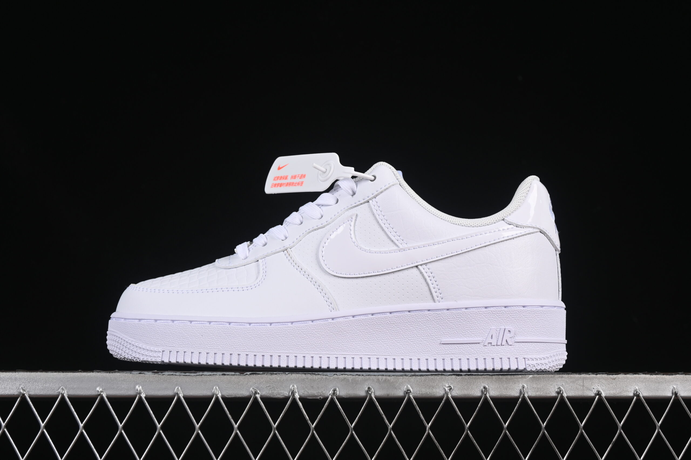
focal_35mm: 75
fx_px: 1440
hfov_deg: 27.0
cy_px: 230
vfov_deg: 18.2
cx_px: 346
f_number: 8
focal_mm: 50
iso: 160
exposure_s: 1/80
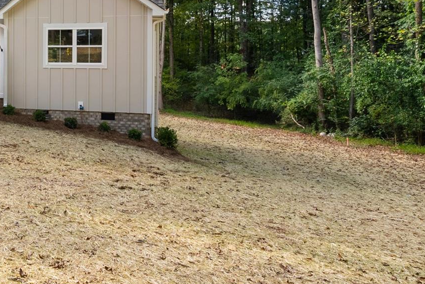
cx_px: -26
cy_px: 49
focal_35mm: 36
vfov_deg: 35.5
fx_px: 425
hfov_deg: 43.2
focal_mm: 15
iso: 100
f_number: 11
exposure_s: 1/5
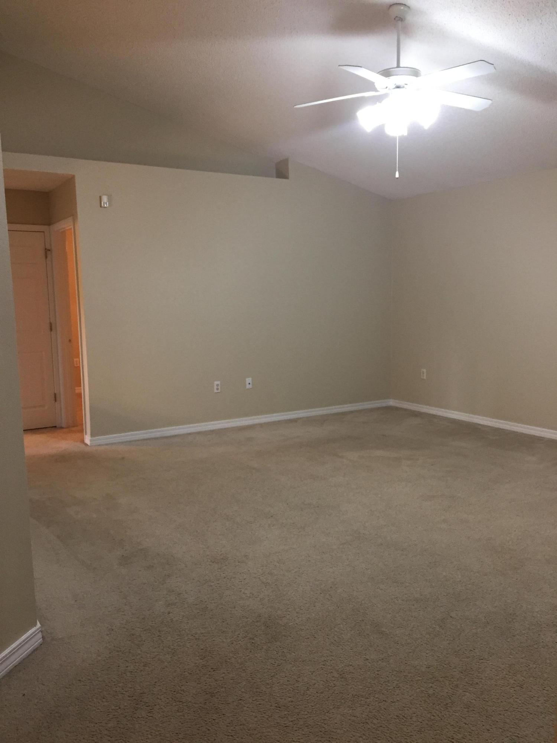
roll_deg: +0.9
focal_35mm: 29
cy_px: 372
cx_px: 278
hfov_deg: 48.2
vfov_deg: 61.7
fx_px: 622
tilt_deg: -6.2
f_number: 2.2
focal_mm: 4.15
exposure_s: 1/30
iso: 160
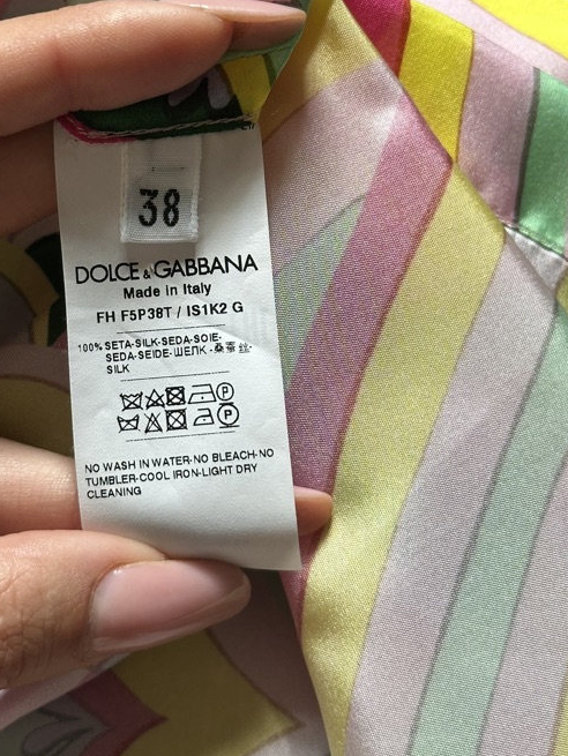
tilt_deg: -64.3
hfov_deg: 19.6
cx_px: 189
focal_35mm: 75
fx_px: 1639
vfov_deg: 25.9
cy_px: 269
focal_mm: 6.86
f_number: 1.78
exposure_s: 1/60
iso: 125
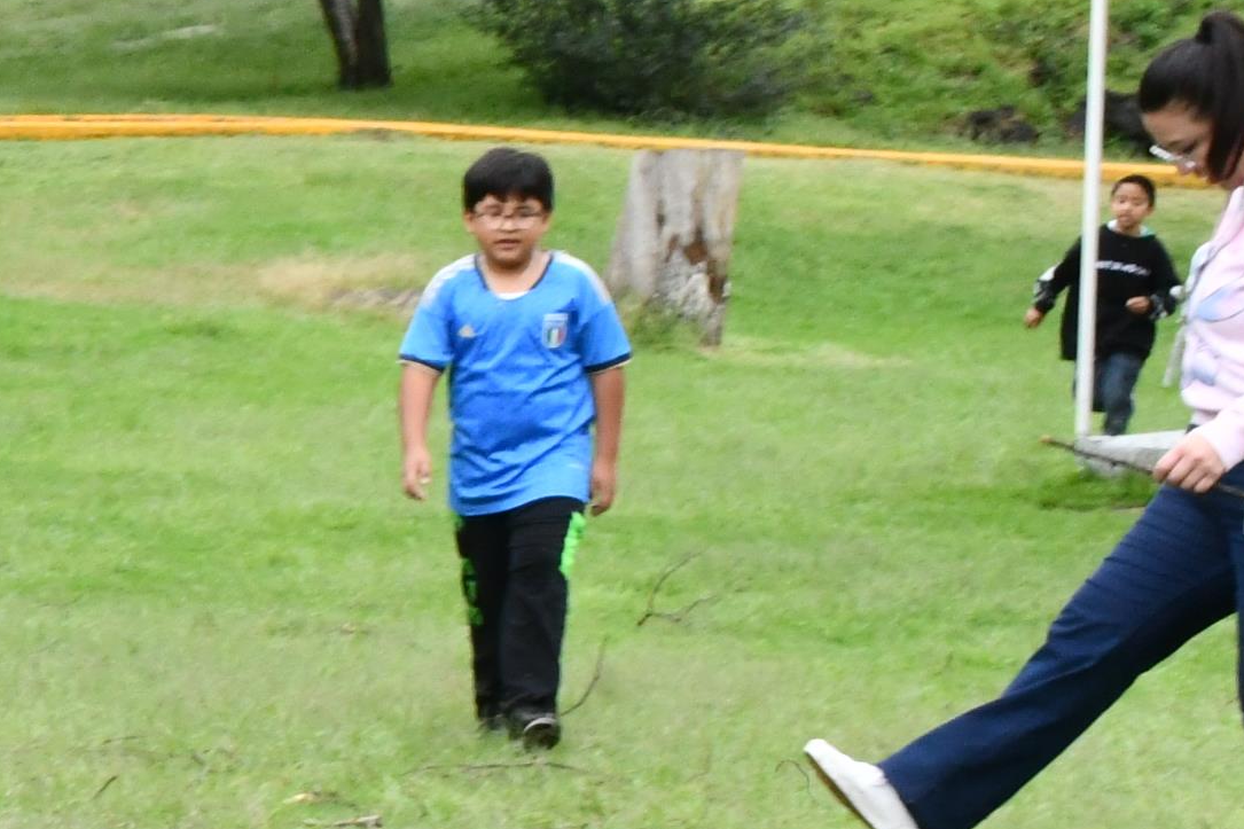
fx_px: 5320
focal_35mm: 154
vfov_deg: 8.9
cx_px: -971
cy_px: 498
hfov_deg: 12.3
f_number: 16
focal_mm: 27
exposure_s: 1/160
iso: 1250
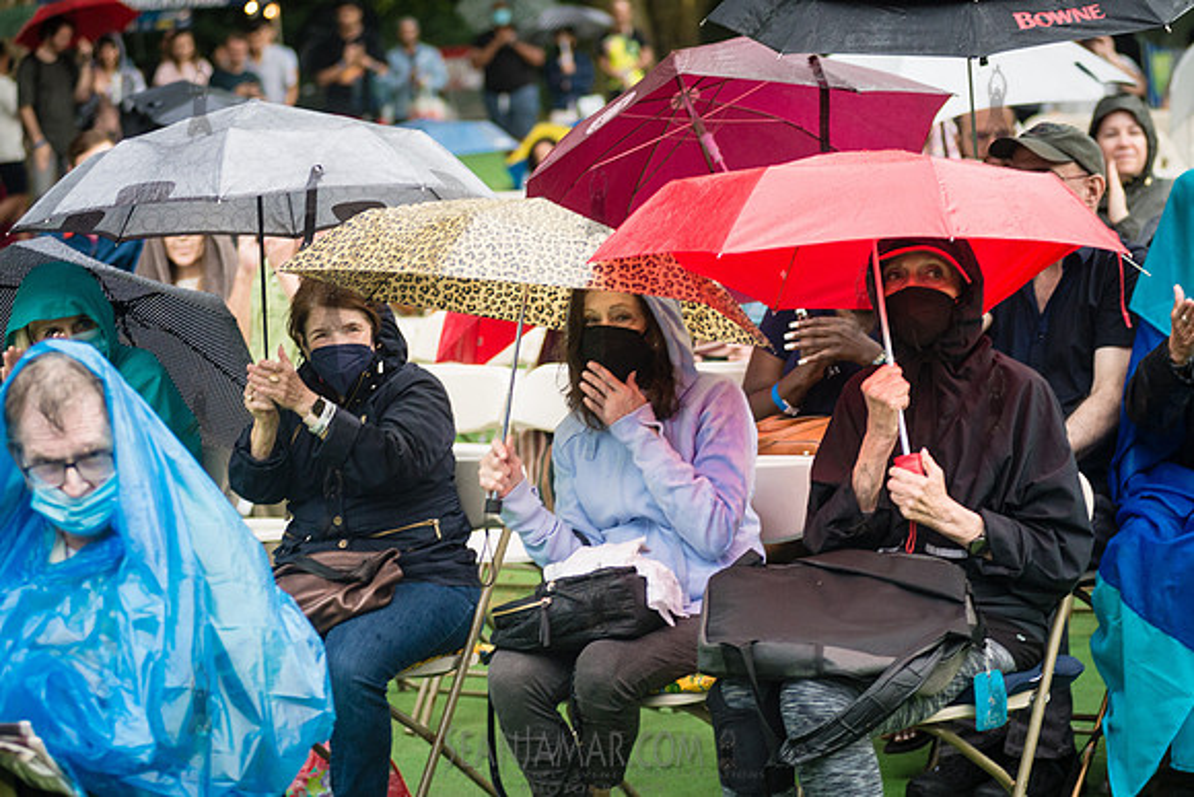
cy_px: 450
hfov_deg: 19.2
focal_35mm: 106
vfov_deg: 12.9
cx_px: 652
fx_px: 3524
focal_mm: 92
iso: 1600
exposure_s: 1/320
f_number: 4
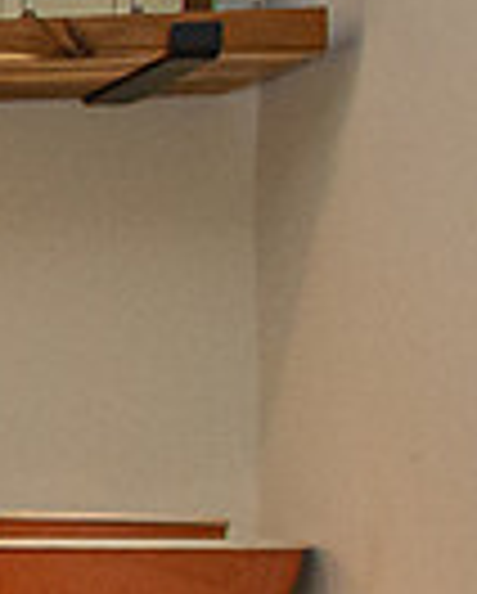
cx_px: -1963
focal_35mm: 153
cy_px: 498
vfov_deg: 12.5
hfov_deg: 6.1
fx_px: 2694
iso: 1600
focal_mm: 10
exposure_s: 1/60
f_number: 6.7
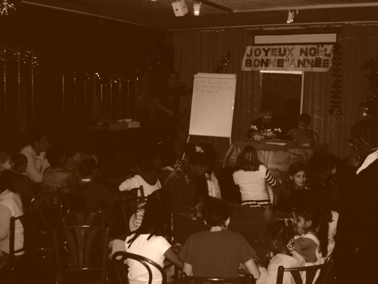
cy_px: 142
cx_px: 189
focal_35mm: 39
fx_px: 426
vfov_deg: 36.8
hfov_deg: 47.9
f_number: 2.8
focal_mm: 8
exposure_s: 1/60
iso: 100
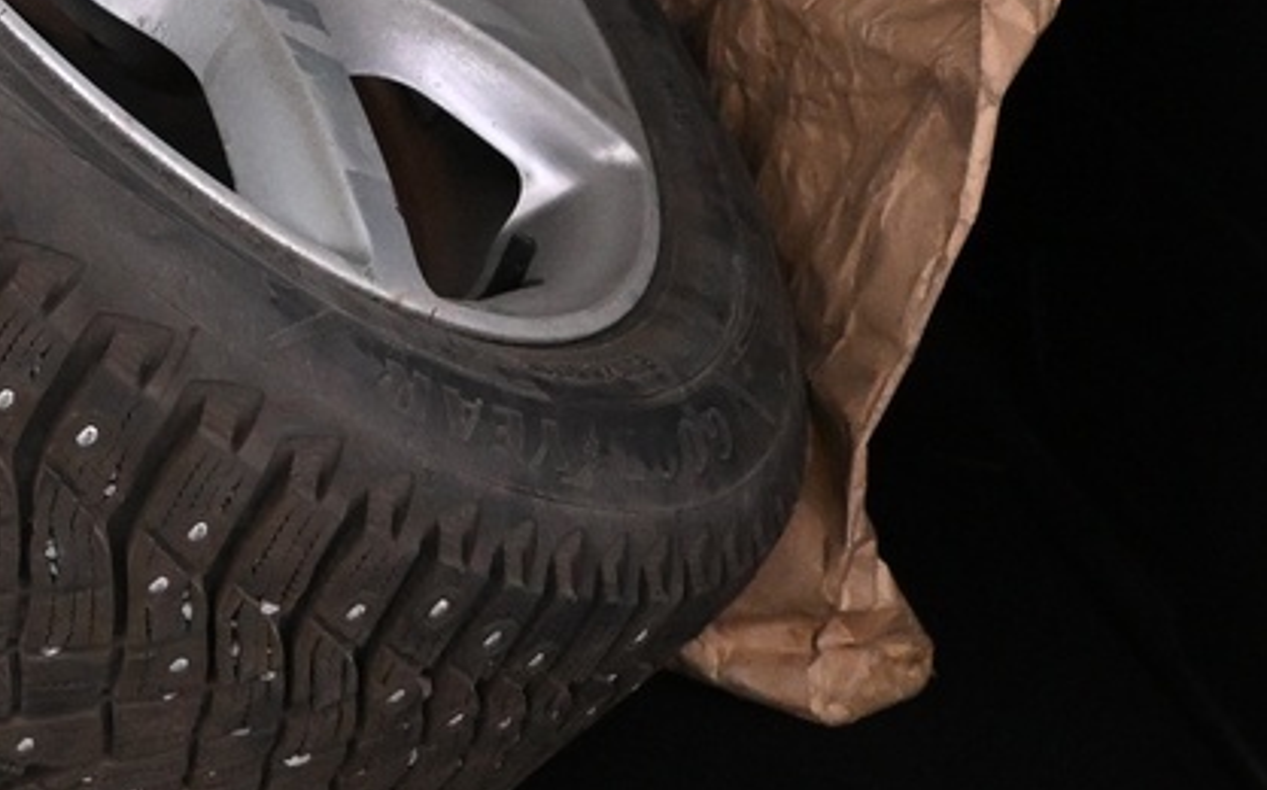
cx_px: -143
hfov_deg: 18.7
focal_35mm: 107
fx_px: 3692
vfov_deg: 12.0
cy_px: -109
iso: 2500
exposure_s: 1/125
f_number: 3.5
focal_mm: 18
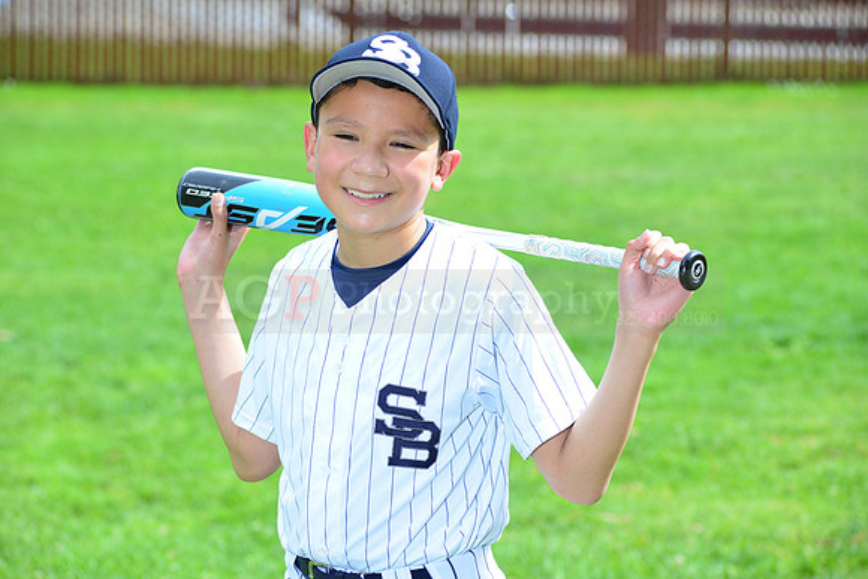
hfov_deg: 14.2
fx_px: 3497
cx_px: 434
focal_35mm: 145
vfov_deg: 9.5
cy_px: 290
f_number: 8
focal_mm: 145
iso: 200
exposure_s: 1/200
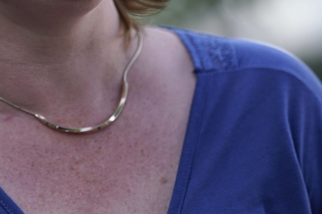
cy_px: -28
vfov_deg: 3.6
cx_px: -14
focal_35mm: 383
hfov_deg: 5.4
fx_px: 3425
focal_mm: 135
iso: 320
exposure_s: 1/2000
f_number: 1.8
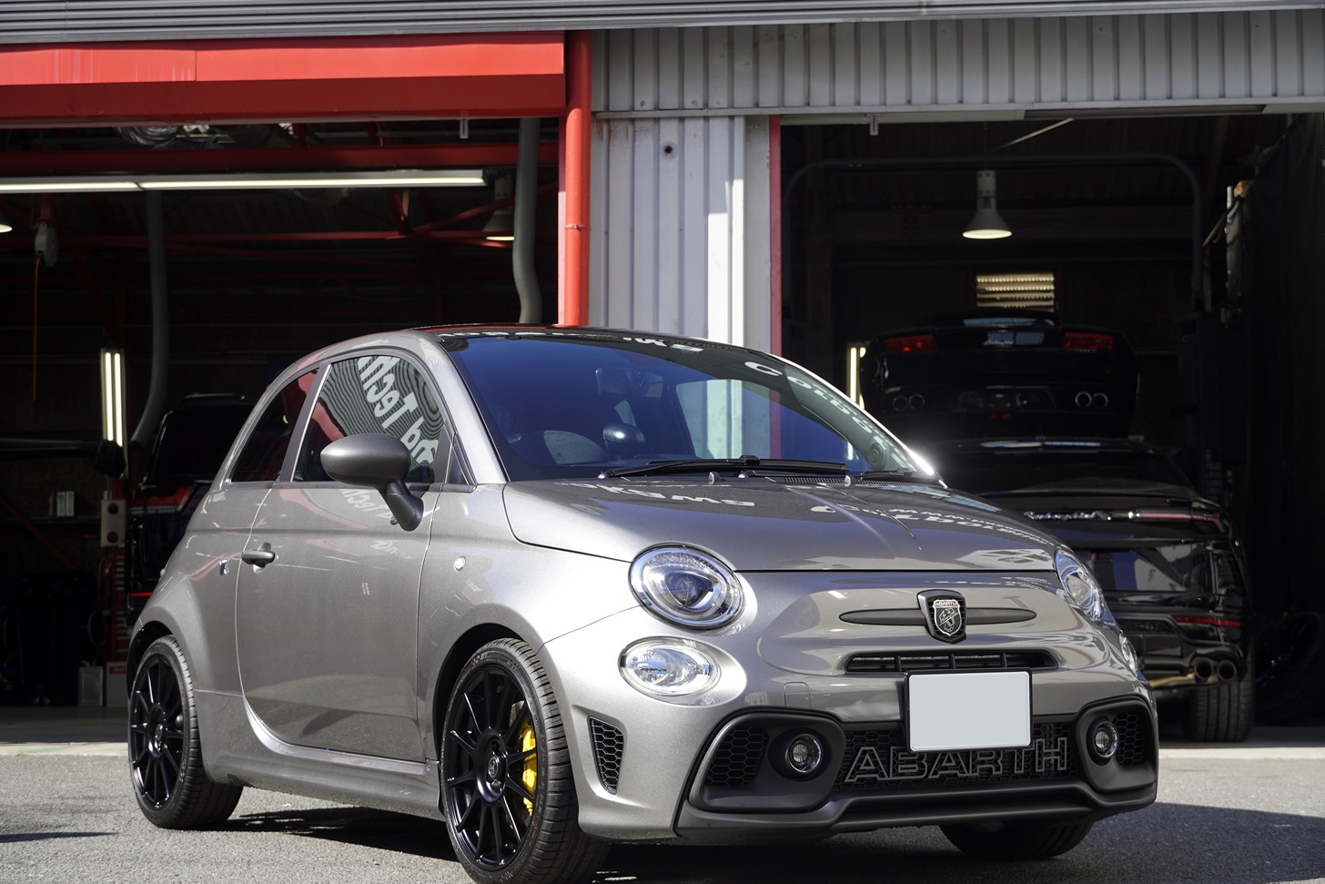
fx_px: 2503
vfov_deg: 20.0
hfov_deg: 29.7
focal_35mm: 68
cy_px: 454
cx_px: 662
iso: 100
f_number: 5.6
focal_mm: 44
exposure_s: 1/250
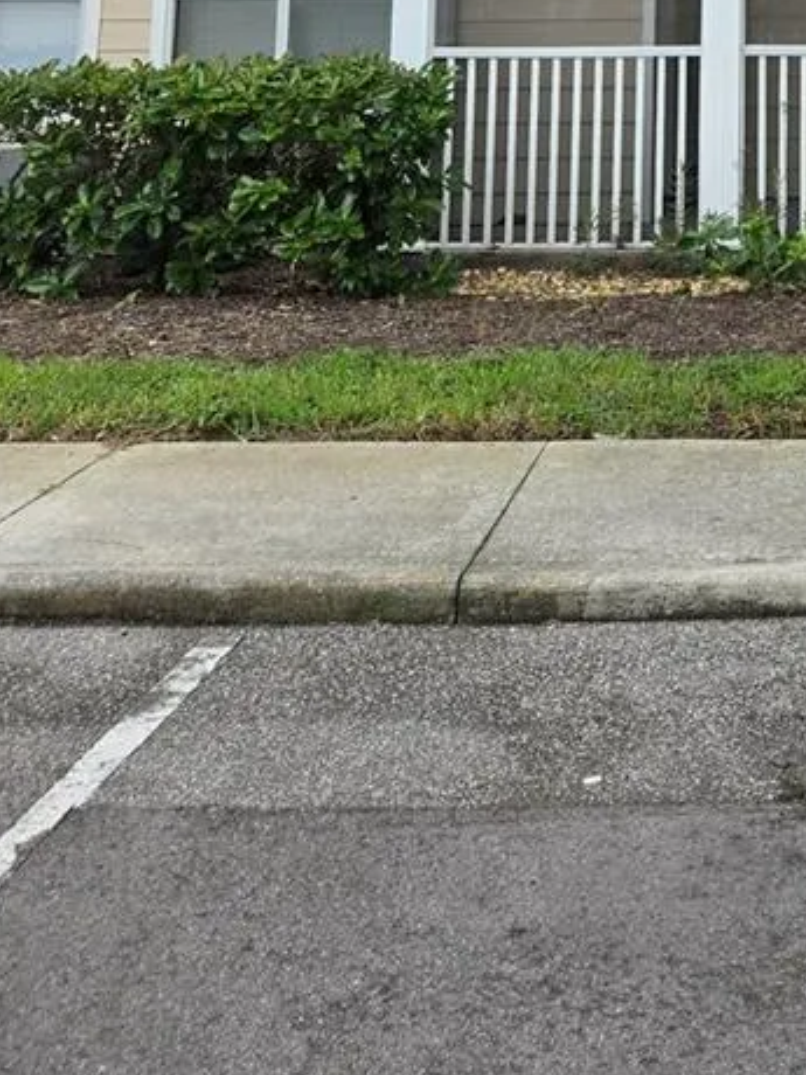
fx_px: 1863
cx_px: 855
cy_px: -280
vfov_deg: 27.5
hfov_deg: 23.1
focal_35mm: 60
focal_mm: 5.4
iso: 25
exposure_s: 1/640
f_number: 1.8
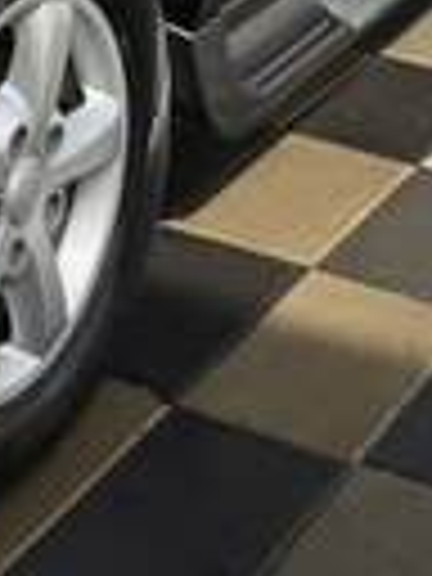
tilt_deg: -7.4
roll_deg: +0.5
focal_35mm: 112
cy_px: -459
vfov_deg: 15.2
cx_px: 194
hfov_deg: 13.2
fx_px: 1864
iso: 32
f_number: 2.2
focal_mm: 4.15
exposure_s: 1/1799
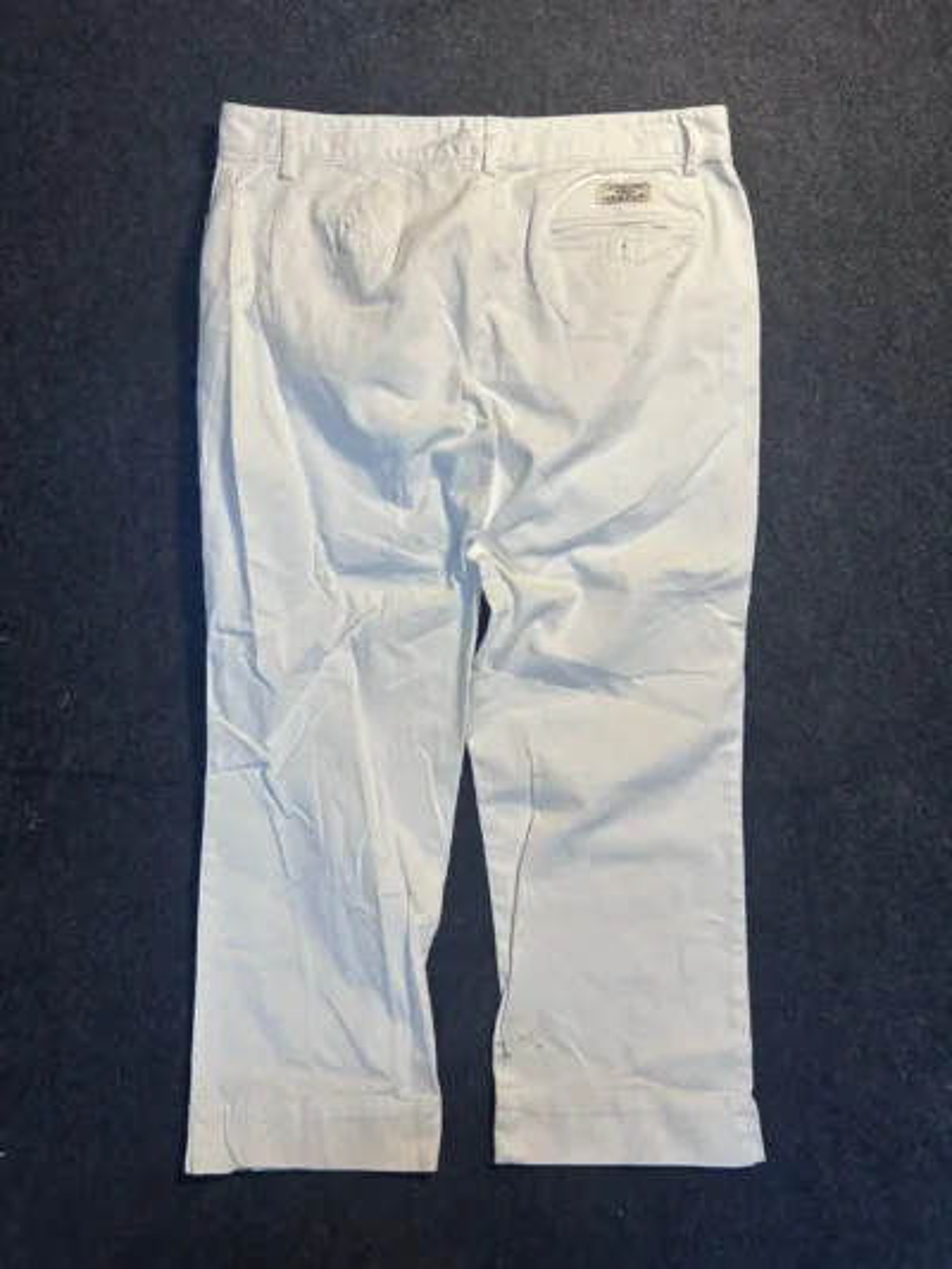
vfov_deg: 67.3
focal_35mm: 26
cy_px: 634
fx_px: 953
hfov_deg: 53.1
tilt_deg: -61.8
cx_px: 476
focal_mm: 5.7
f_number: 1.5
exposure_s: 1/100
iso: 125
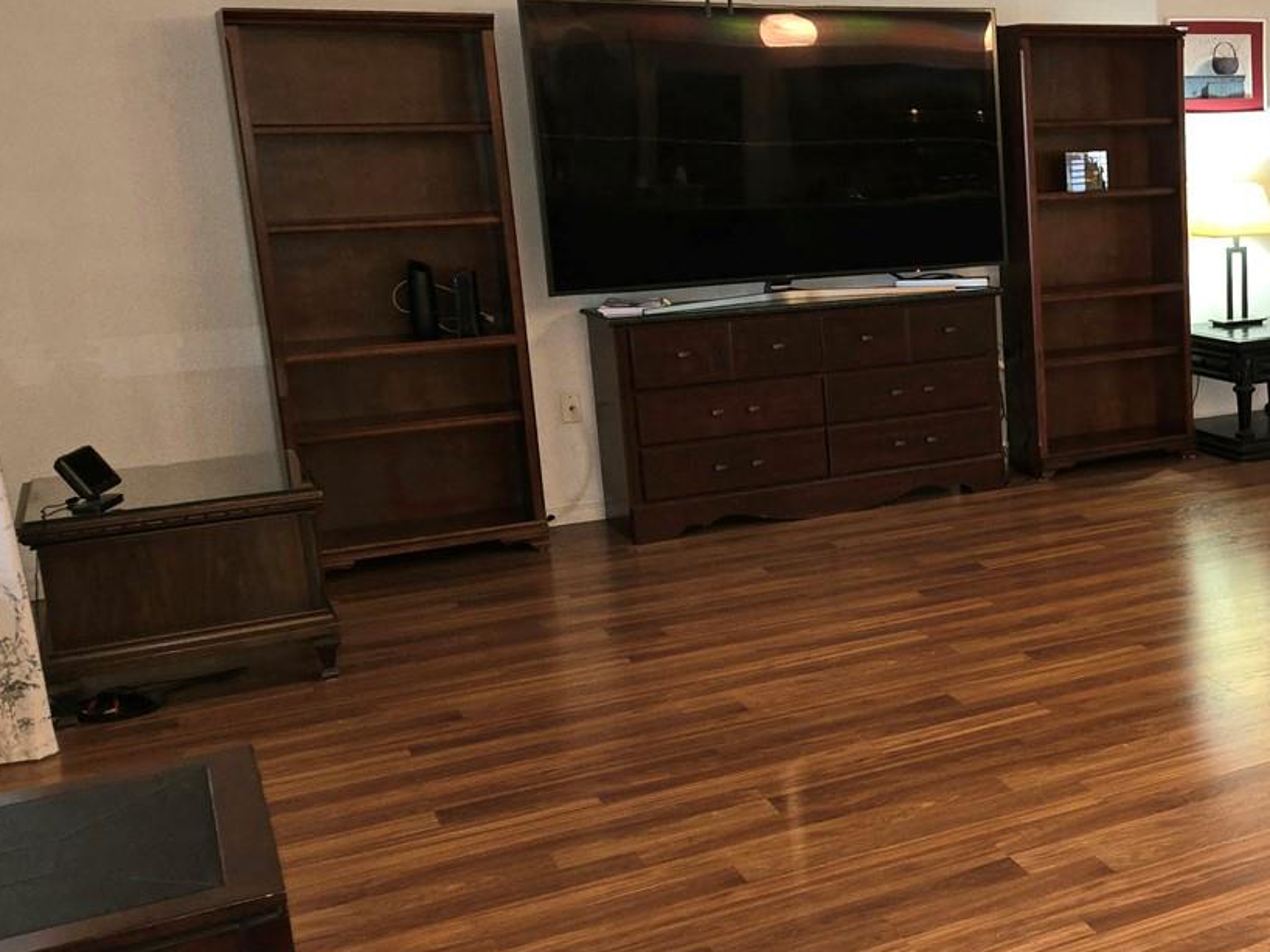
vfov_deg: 32.1
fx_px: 1650
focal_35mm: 45
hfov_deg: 38.2
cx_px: 1220
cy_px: 433
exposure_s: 1/15
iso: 125
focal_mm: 5.4
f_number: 1.8
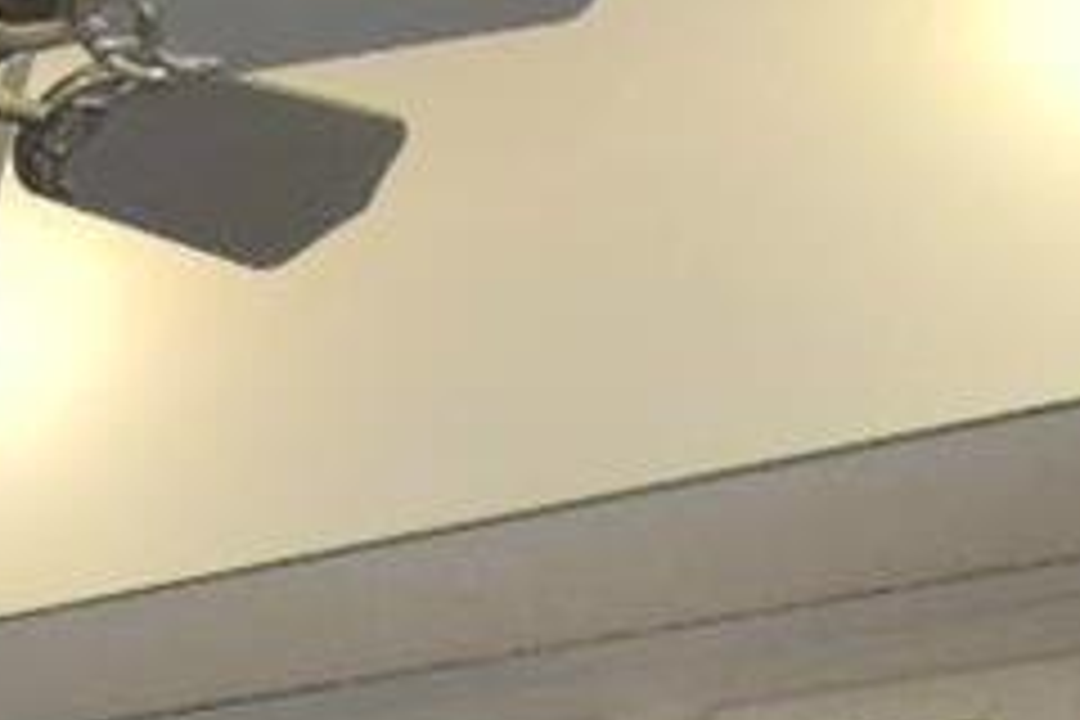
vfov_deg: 11.7
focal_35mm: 100
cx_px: -360
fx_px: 3000
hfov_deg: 18.8
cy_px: 1598
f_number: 6.3
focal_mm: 10
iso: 400
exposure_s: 1/161
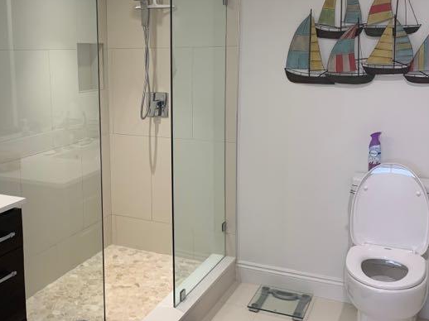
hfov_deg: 43.9
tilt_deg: -7.1
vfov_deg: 34.2
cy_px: 132
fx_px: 520
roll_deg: +1.3
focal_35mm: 42
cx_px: 131
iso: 64
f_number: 1.8
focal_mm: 4.25
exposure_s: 1/60
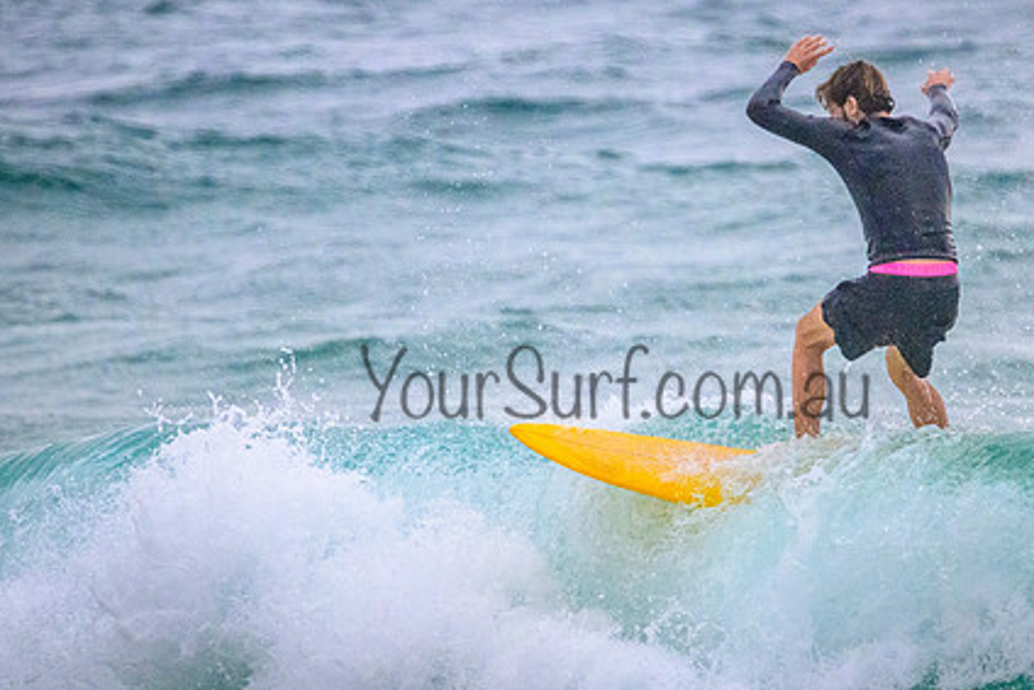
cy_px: 362
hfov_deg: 2.2
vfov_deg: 1.4
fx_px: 27495
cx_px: 612
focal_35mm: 957
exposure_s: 1/1250
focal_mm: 700
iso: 7200
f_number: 11
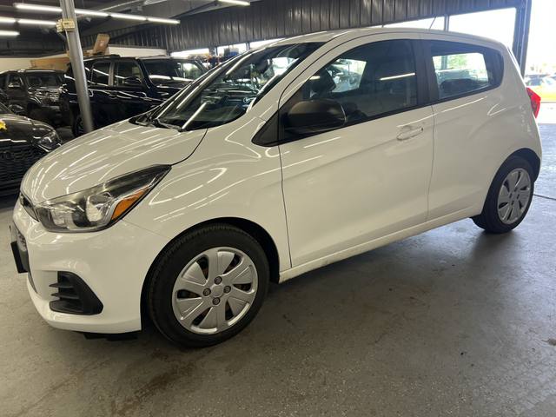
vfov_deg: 53.1
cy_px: 208
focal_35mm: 26
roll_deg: +2.5
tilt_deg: -17.6
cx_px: 278
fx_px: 418
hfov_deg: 67.3
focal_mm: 5.7
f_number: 1.5
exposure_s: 1/120
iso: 100
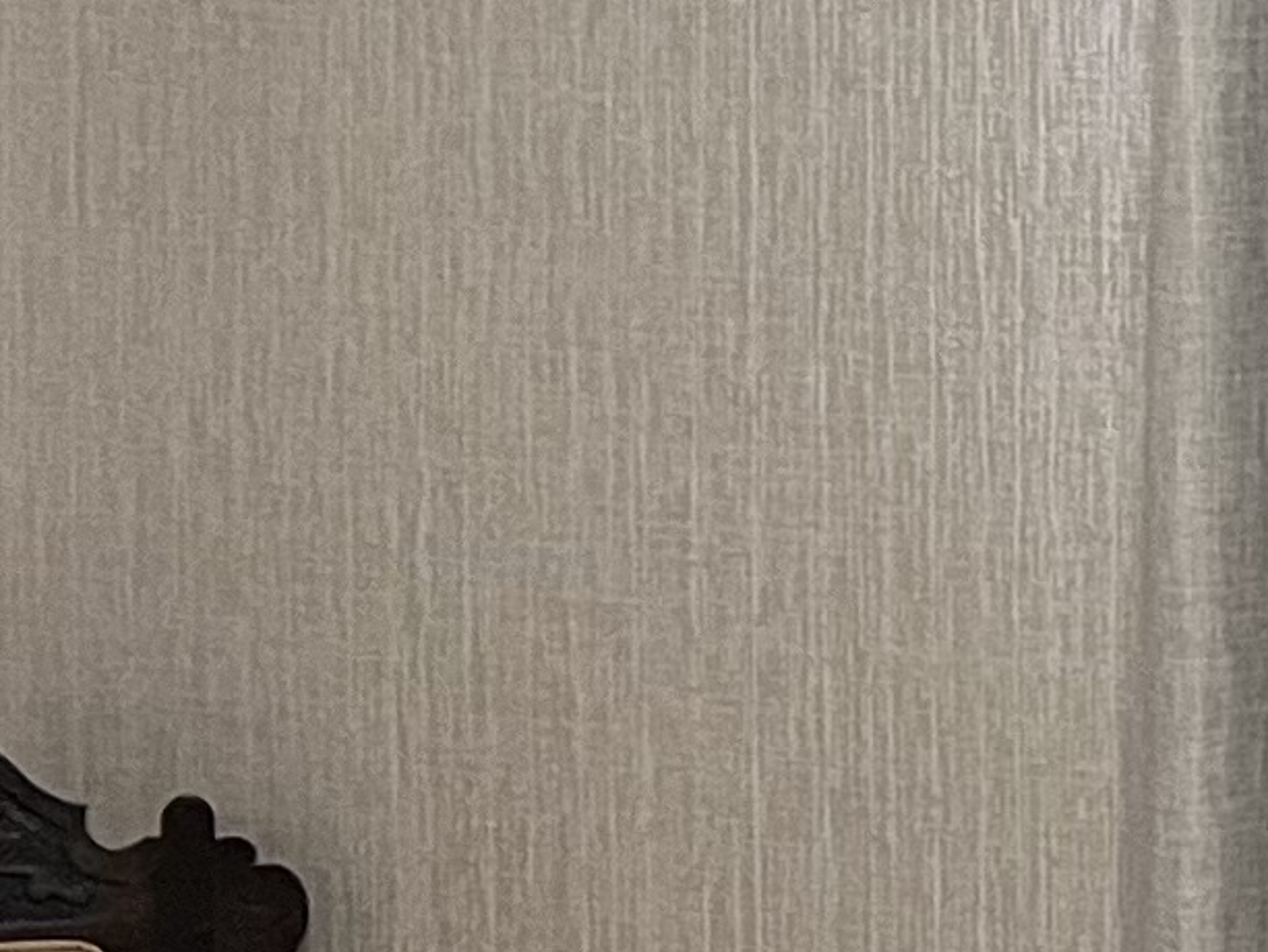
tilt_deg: -5.2
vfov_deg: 8.7
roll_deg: -2.5
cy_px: 499
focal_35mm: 171
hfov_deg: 9.6
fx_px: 6265
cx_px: 3508
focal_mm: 5.7
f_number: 1.5
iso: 250
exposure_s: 1/60
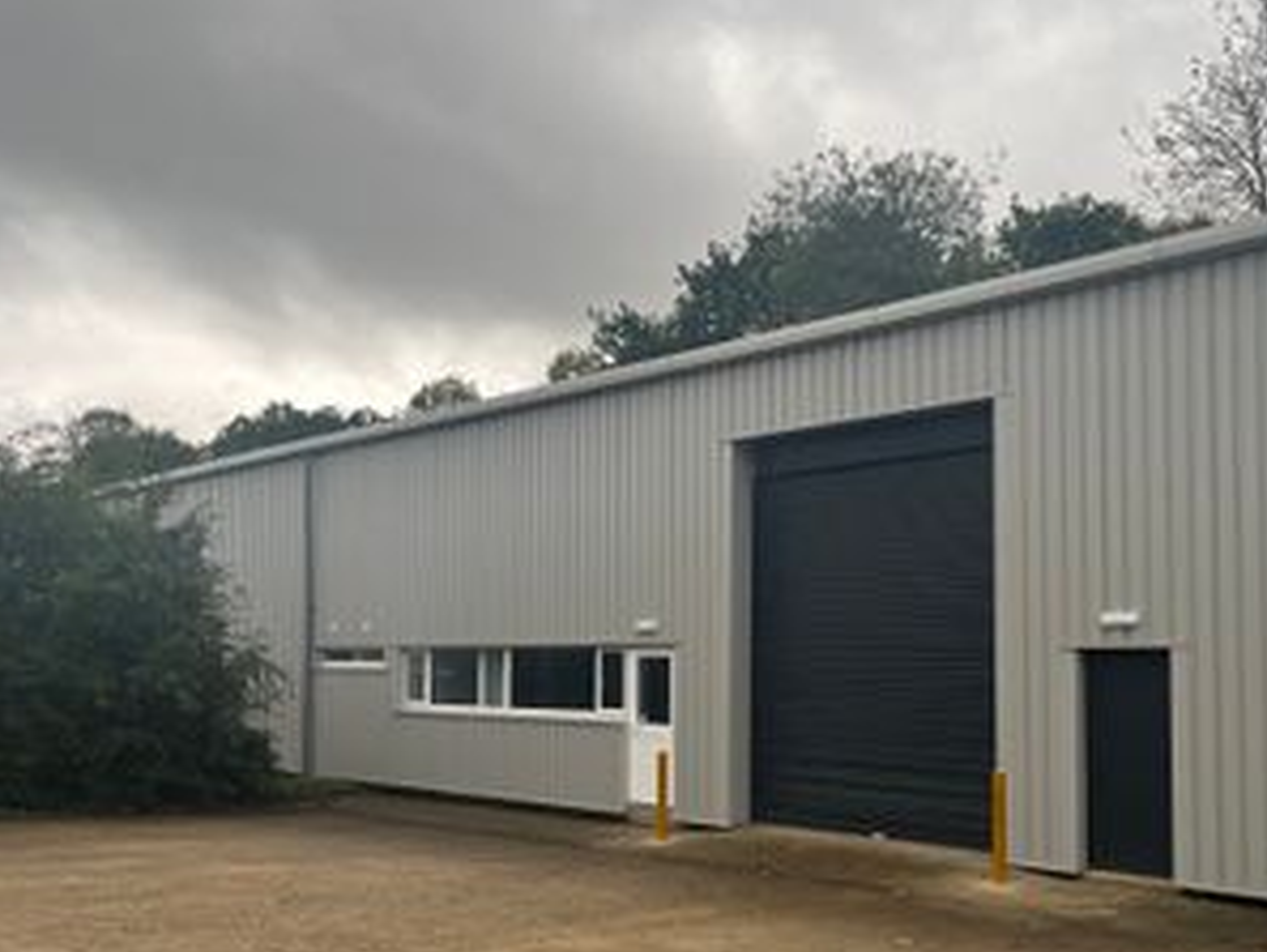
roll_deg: -0.7
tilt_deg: +2.7
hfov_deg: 52.6
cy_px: 593
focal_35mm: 35
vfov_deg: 40.5
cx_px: 674
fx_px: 1282
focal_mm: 5.1
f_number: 1.6
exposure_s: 1/277
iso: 50
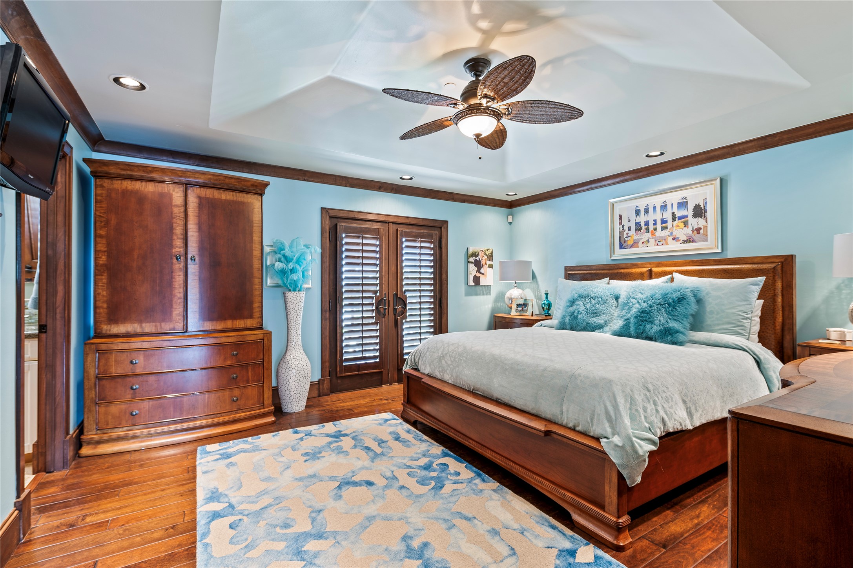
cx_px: 426
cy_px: 284
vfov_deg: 73.7
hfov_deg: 96.8
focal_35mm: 16
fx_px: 379
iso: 125
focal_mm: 16
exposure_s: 2
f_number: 4.5
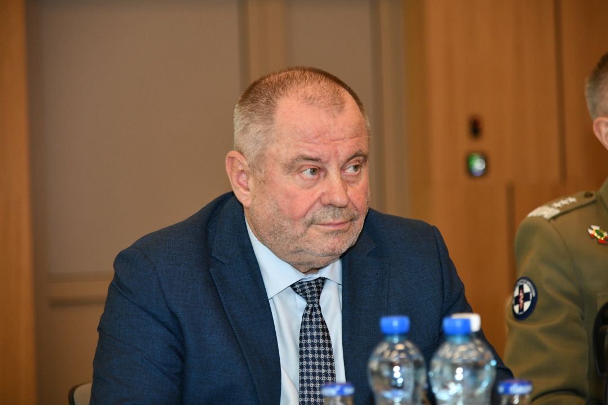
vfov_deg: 11.4
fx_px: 2027
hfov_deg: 17.1
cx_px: 304
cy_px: 202
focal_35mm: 120
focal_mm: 120
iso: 2500
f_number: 4
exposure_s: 1/125
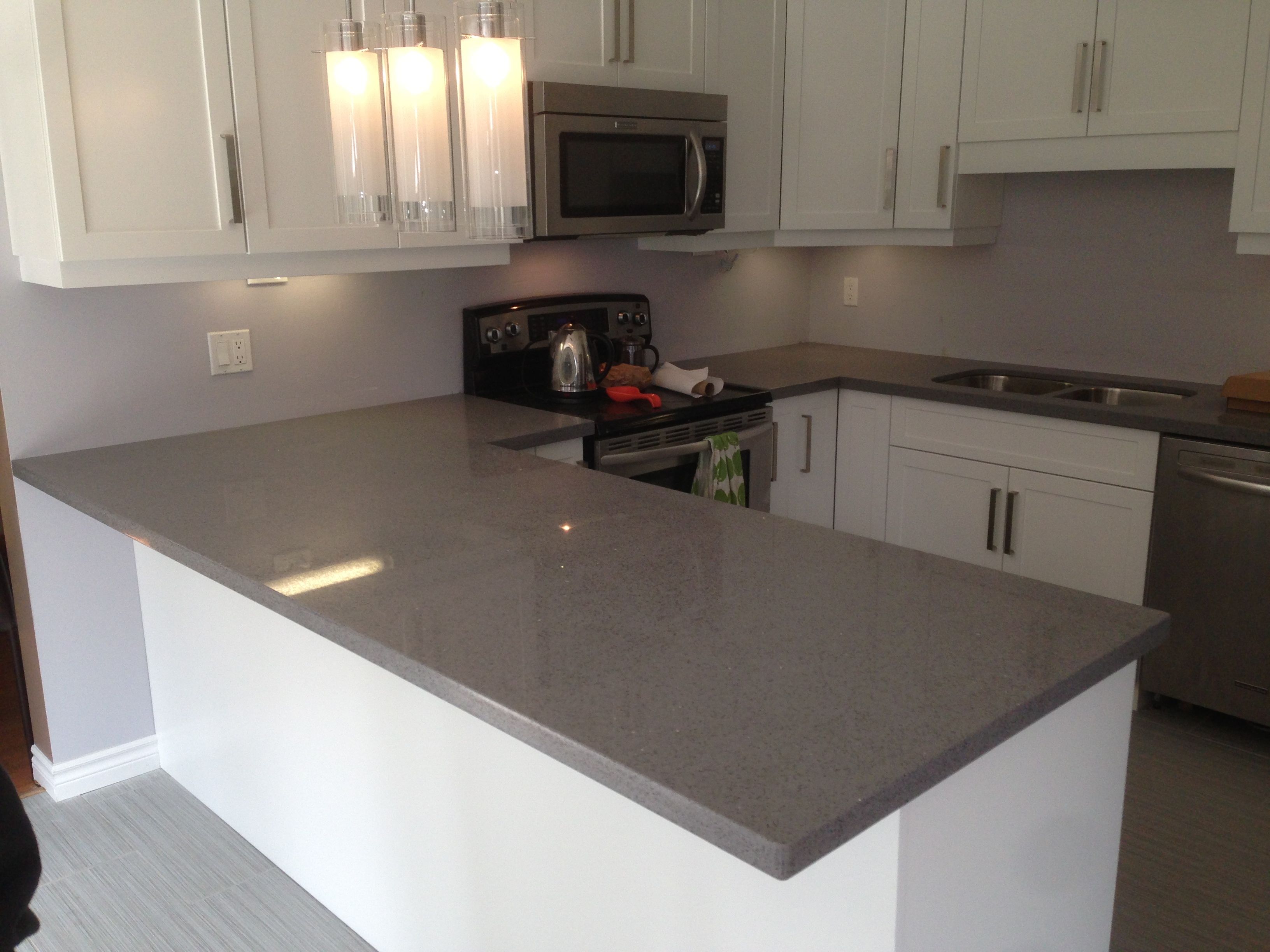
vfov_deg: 42.9
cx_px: 635
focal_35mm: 33
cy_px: 476
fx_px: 1211
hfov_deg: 55.4
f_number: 2.4
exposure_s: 1/120
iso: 80
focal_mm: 4.13
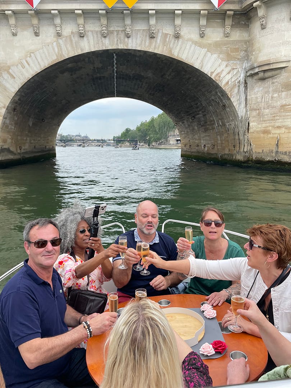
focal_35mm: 26
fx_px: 291
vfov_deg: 67.3
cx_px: 146
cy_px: 194
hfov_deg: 53.1
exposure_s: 1/1006
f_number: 1.6
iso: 32
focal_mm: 4.2
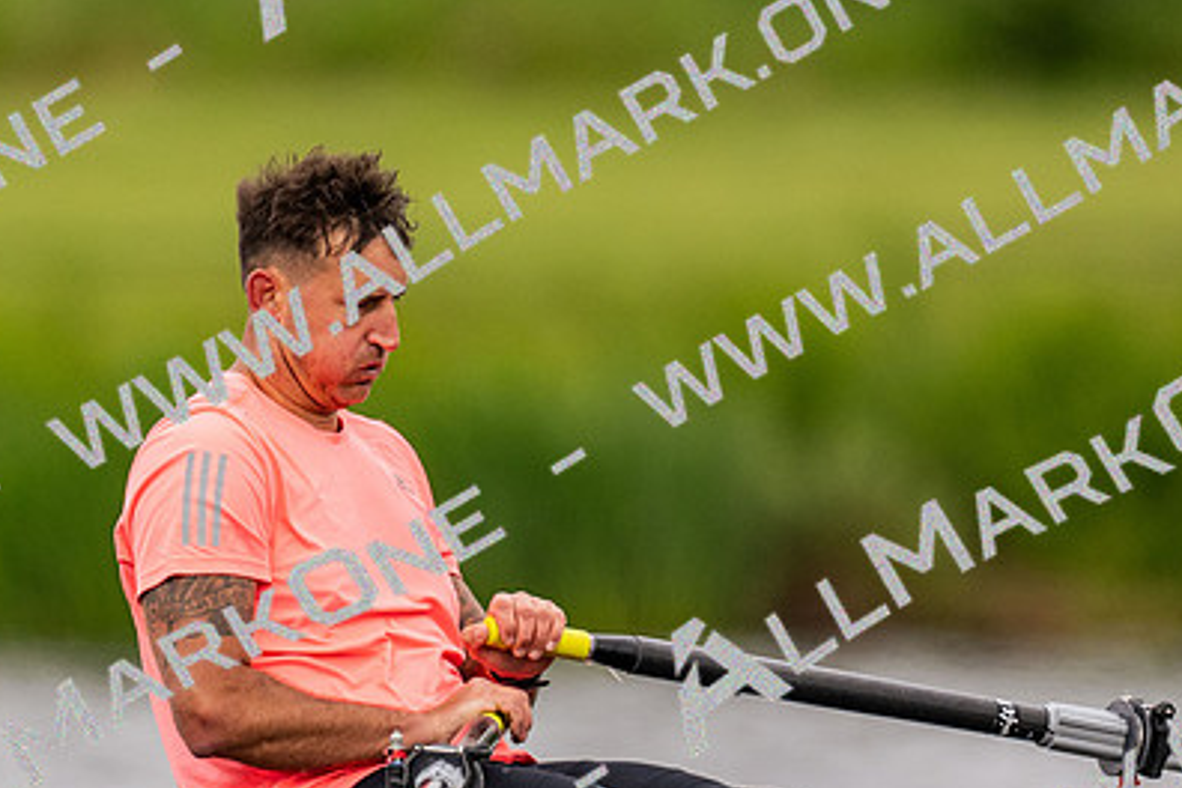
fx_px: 43238
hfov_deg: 1.6
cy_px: 478
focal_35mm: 1317
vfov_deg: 1.0
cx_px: 415
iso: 720
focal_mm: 600
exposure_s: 1/2500
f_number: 4
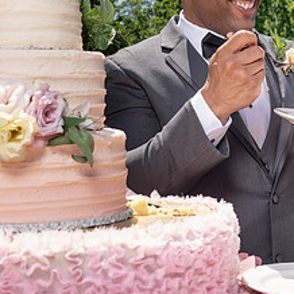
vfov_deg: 20.7
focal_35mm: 83
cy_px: 66
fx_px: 798
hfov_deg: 20.8
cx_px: 204
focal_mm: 35
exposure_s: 1/250
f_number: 7.1
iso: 50
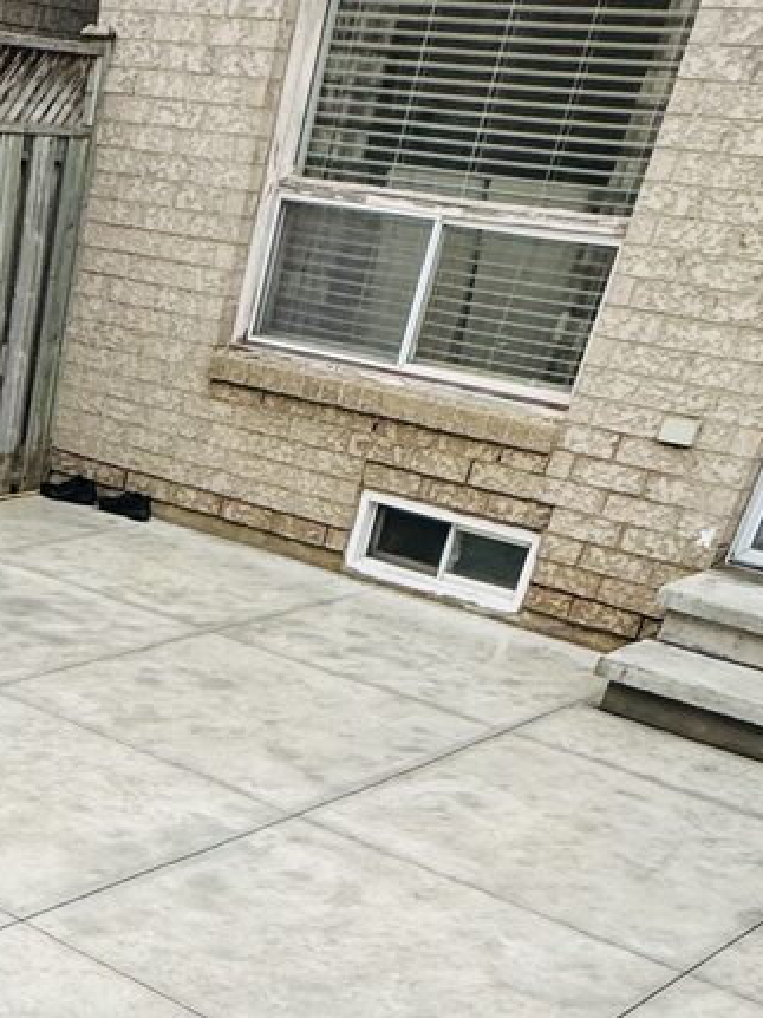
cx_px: -149
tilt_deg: -35.8
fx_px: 1529
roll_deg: -5.8
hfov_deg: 25.3
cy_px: 1172
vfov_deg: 31.7
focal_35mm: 52
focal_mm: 2.22
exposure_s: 1/203
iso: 40
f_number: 2.2
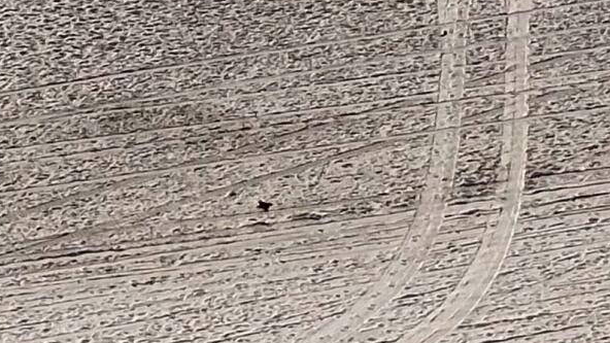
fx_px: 4286
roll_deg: -1.3
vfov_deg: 4.4
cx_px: 112
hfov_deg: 8.1
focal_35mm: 265
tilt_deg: -6.9
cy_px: -783
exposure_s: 1/12048
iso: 64
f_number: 1.78
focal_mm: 6.86
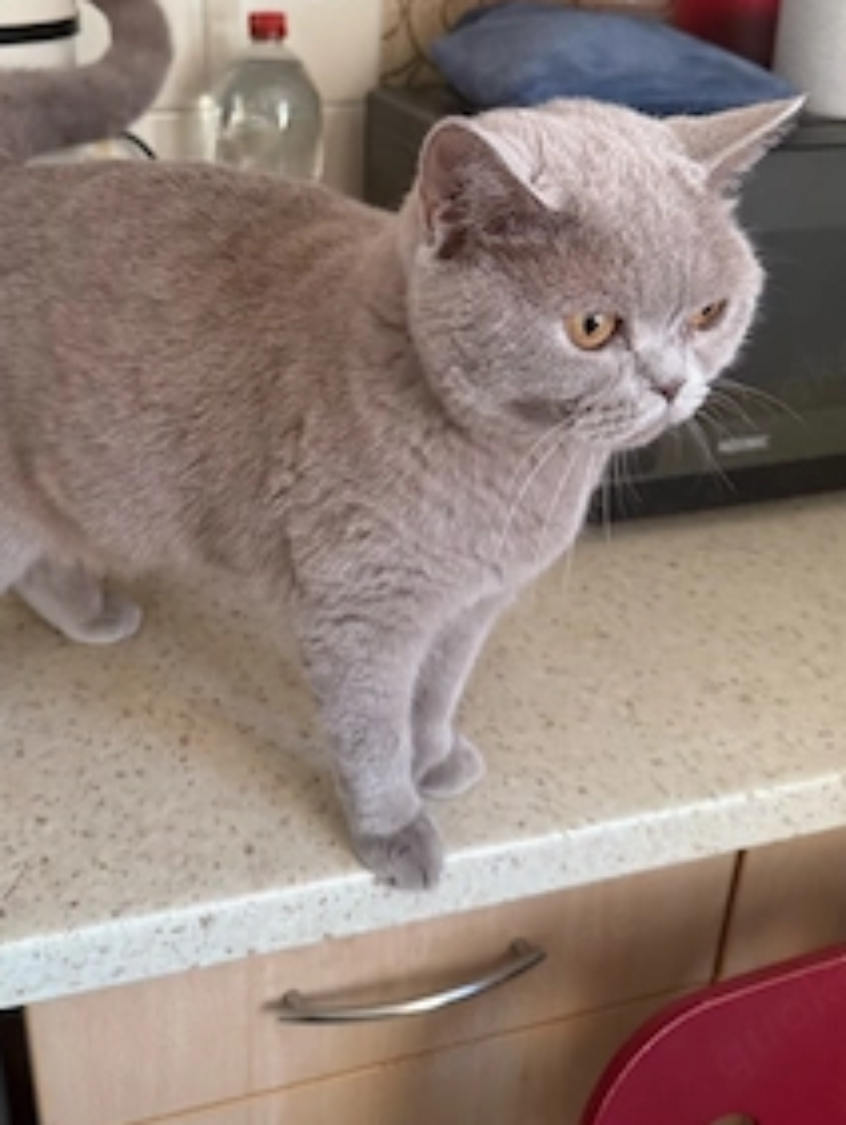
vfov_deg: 53.2
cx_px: 303
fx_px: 1106
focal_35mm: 34
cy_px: 411
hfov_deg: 41.5
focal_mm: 6.76
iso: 200
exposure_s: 1/64
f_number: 1.78
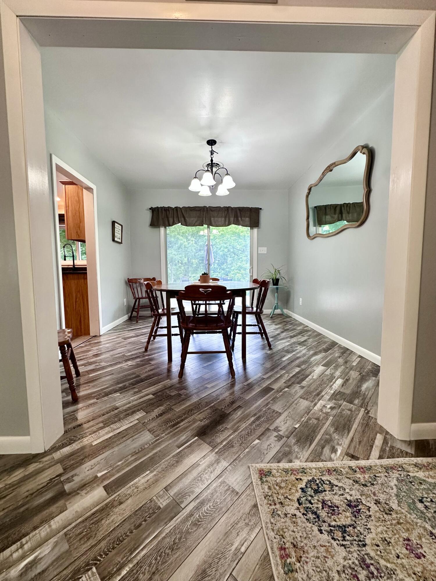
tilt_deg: -2.9
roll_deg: -0.1
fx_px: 235
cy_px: 290
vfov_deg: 102.1
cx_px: 218
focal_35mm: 14
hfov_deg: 85.7
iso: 200
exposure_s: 1/120
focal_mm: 2.22
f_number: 2.2
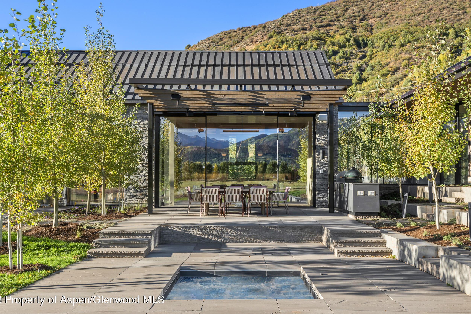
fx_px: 550
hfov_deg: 46.4
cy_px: 128
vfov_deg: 31.8
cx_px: 252
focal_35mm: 42
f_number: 10
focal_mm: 35
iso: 100
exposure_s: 1/60
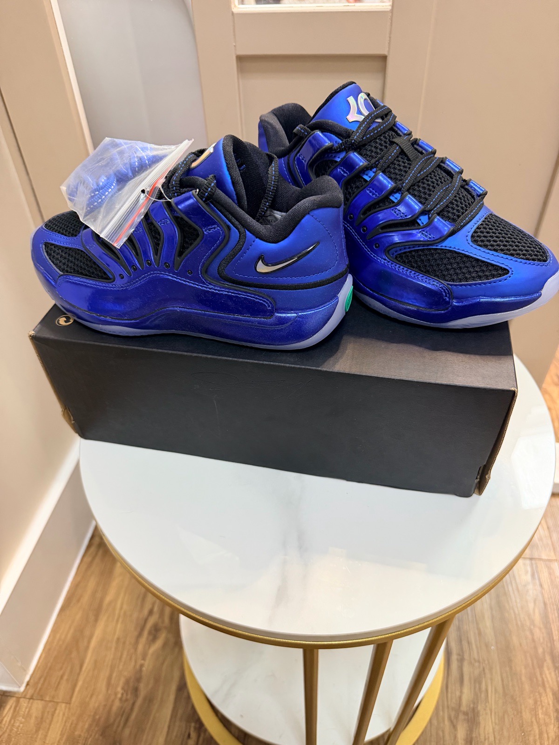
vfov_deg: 71.6
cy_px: 372
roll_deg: +2.6
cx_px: 280
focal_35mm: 24
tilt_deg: -41.9
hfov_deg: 56.8
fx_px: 517
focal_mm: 6.76
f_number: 1.78
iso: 320
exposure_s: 1/60
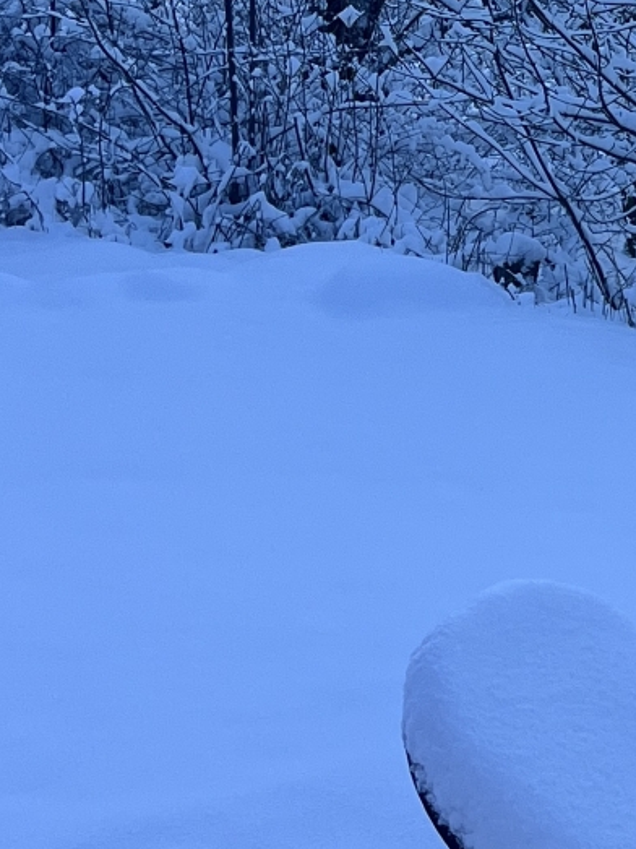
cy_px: -24
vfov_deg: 18.0
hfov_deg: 12.4
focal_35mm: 106
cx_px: 1246
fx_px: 2598
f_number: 1.6
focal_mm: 5.1
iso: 50
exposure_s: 1/639
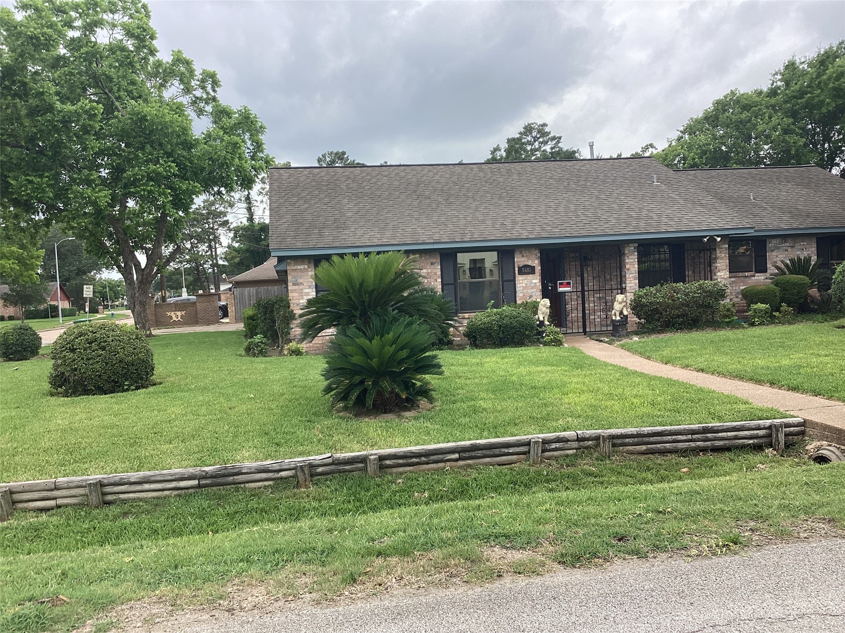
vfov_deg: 45.4
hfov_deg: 58.4
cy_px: 316
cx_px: 422
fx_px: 757
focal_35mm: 31
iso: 25
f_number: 2.4
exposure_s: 1/747
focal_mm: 3.3
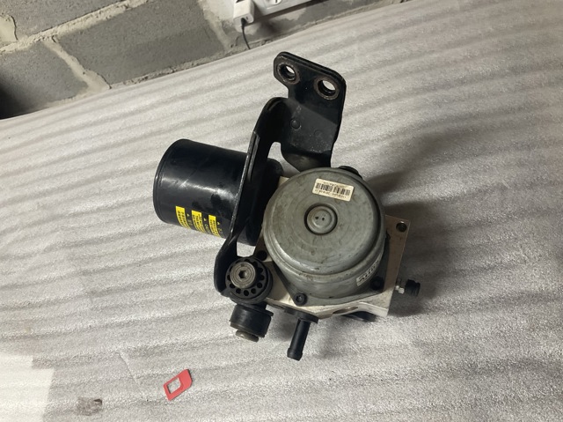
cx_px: 282
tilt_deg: -54.6
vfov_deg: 48.2
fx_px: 471
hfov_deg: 61.7
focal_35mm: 29
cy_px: 211
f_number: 1.8
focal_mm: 3
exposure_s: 1/60
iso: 80
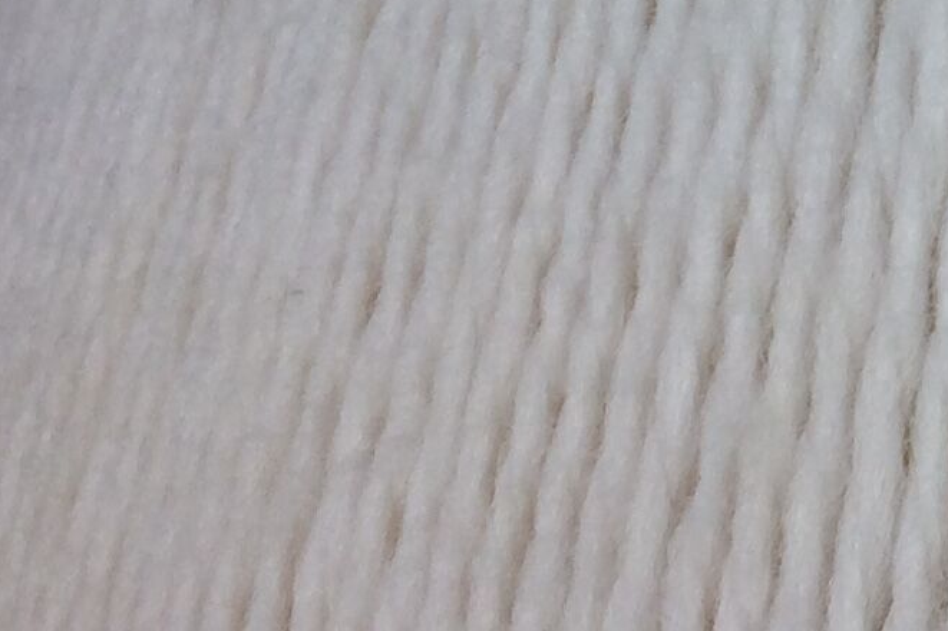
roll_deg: -0.1
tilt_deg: +0.2
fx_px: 3922
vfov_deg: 8.8
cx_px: 1459
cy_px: -480
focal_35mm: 149
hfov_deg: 13.0
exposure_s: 1/116
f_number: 2.2
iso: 32
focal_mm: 4.15
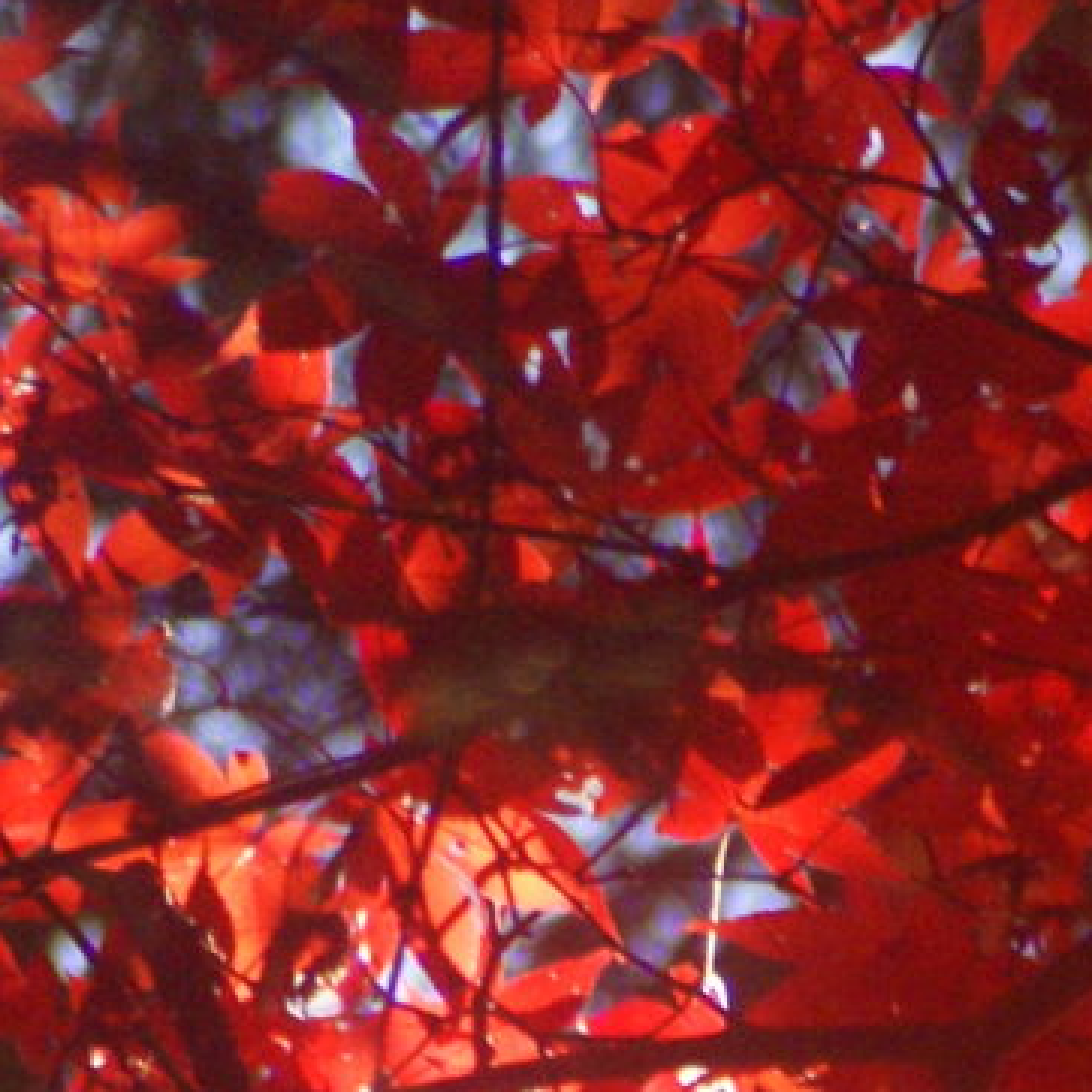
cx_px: 1566
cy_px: 1172
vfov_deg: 0.9
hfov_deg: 0.9
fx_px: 67705
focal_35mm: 1897
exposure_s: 1/500
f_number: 5.6
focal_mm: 300
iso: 400
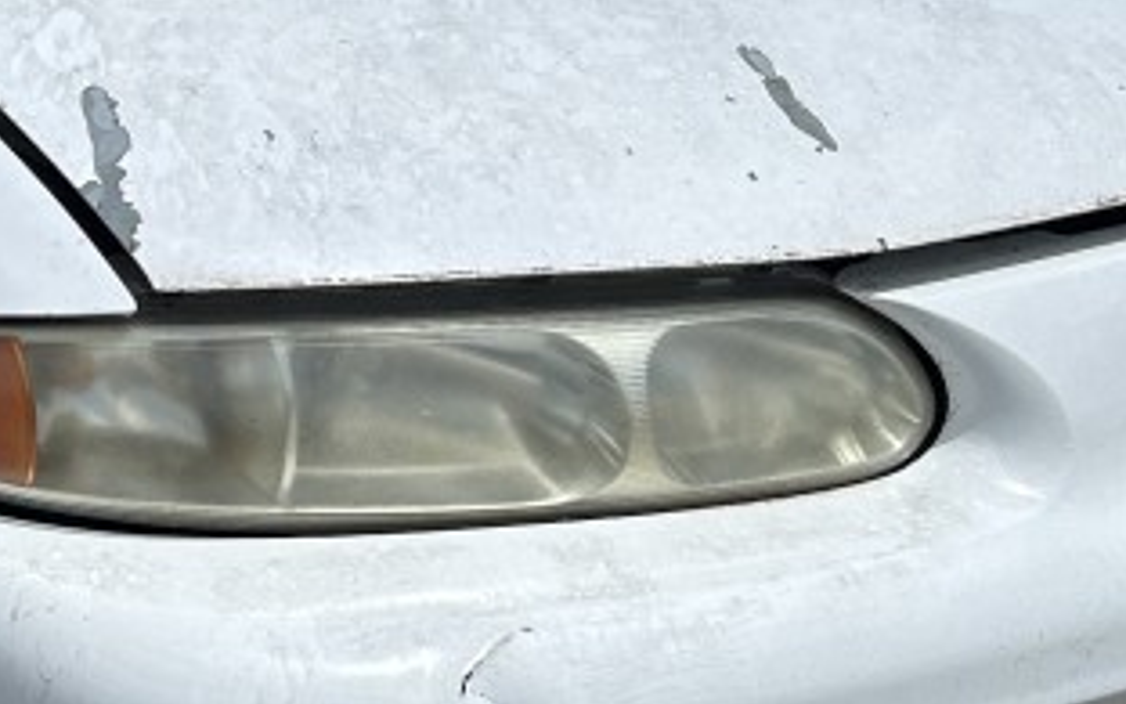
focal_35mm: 113
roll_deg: -1.7
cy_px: 303
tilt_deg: -23.8
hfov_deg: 18.0
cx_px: -22
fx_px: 3468
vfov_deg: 11.6
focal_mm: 5.7
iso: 50
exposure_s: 1/8000
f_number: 1.5
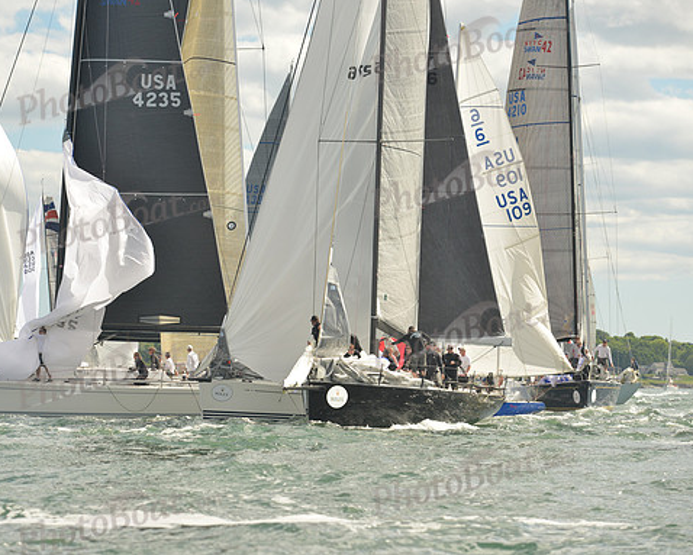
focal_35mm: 148
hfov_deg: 13.0
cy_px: 276
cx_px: 297
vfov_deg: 10.4
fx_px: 3037
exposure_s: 1/640
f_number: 5.6
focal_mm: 130
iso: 400
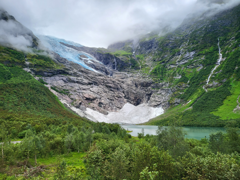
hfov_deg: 71.6
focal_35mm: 24
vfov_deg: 56.8
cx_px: 120
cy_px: 90
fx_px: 166
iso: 40
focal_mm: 5
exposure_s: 1/927
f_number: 1.8
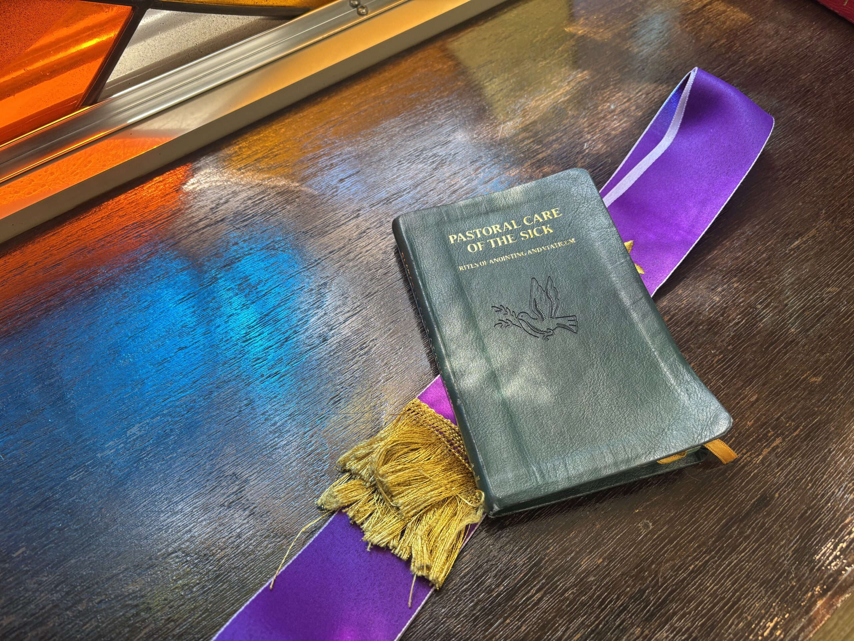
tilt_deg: -57.3
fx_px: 641
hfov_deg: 67.3
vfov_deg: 53.1
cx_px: 427
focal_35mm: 26
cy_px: 320
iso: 80
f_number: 1.6
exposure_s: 1/120
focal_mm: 5.96
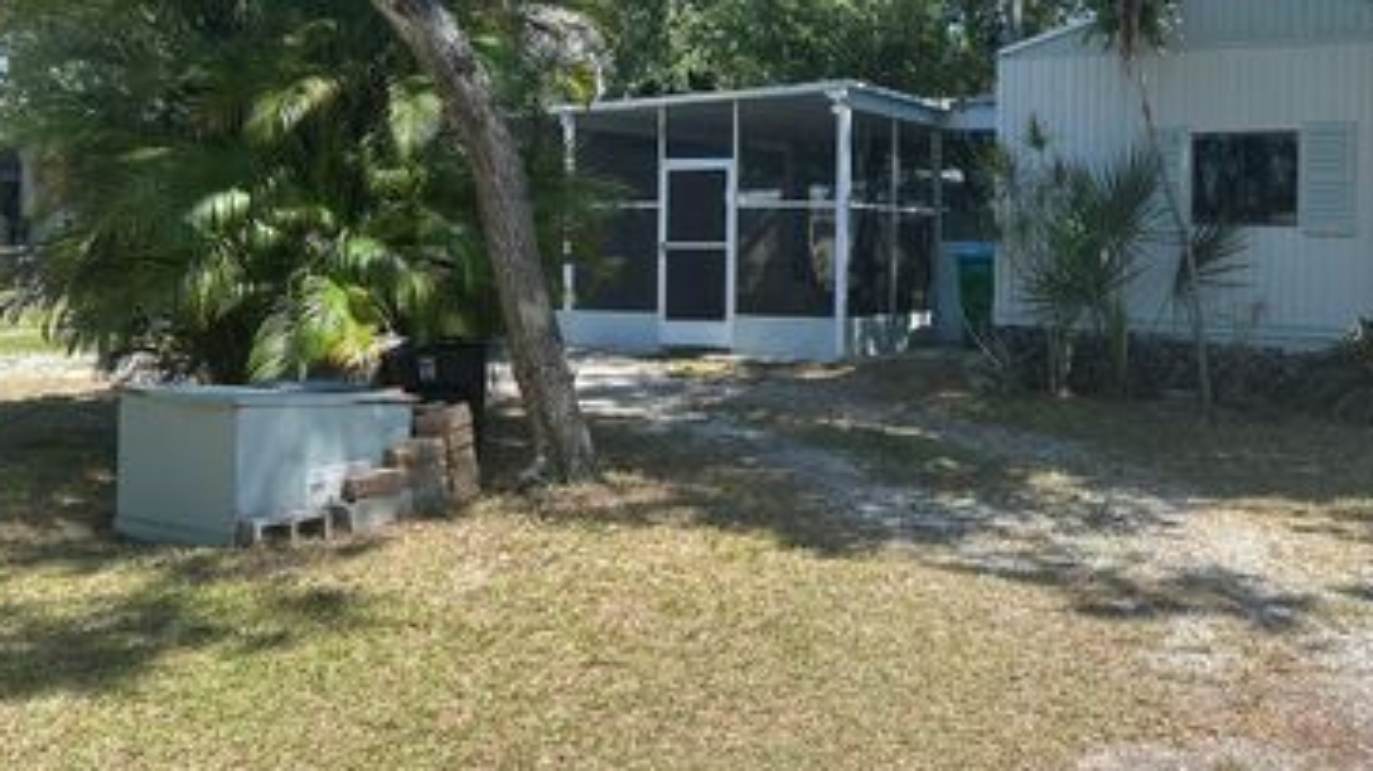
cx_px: 893
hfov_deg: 50.9
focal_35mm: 39
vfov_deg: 30.1
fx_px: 1420
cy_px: 225
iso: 50
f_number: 1.5
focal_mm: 5.7
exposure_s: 1/1553
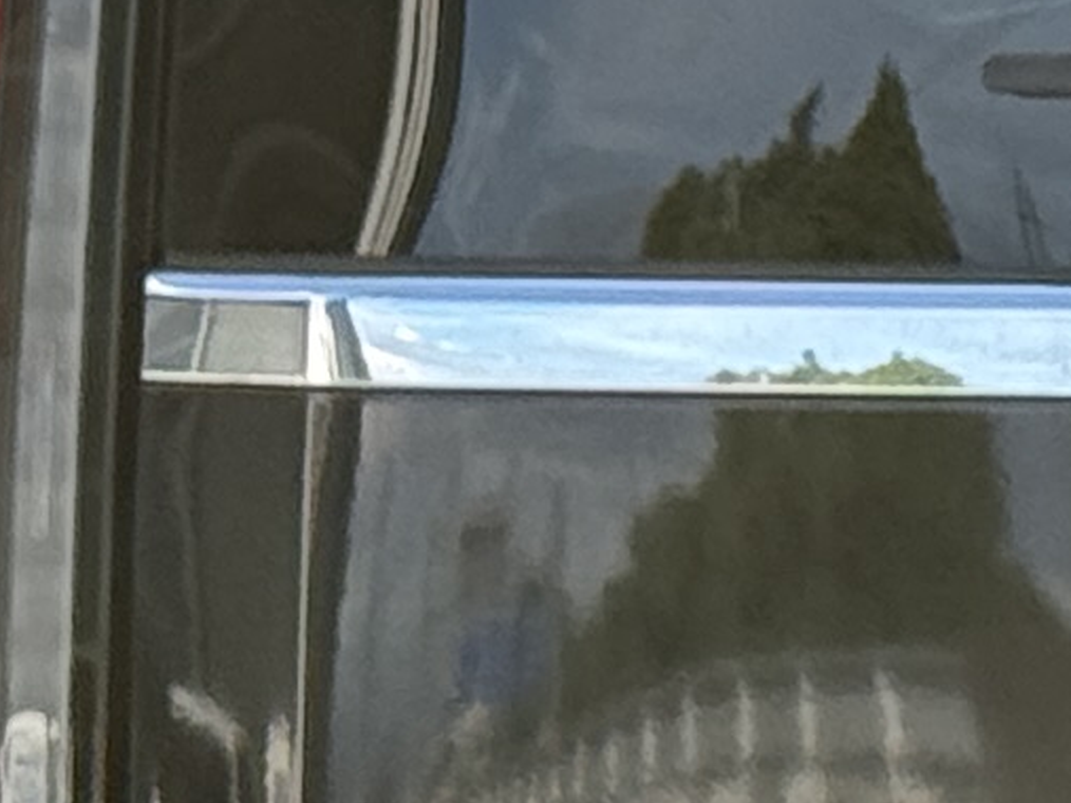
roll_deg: +1.9
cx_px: 2759
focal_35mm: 382
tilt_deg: -5.3
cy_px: 702
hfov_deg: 5.0
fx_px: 11816
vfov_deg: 3.9
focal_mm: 6.76
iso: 80
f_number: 1.78
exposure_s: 1/1931
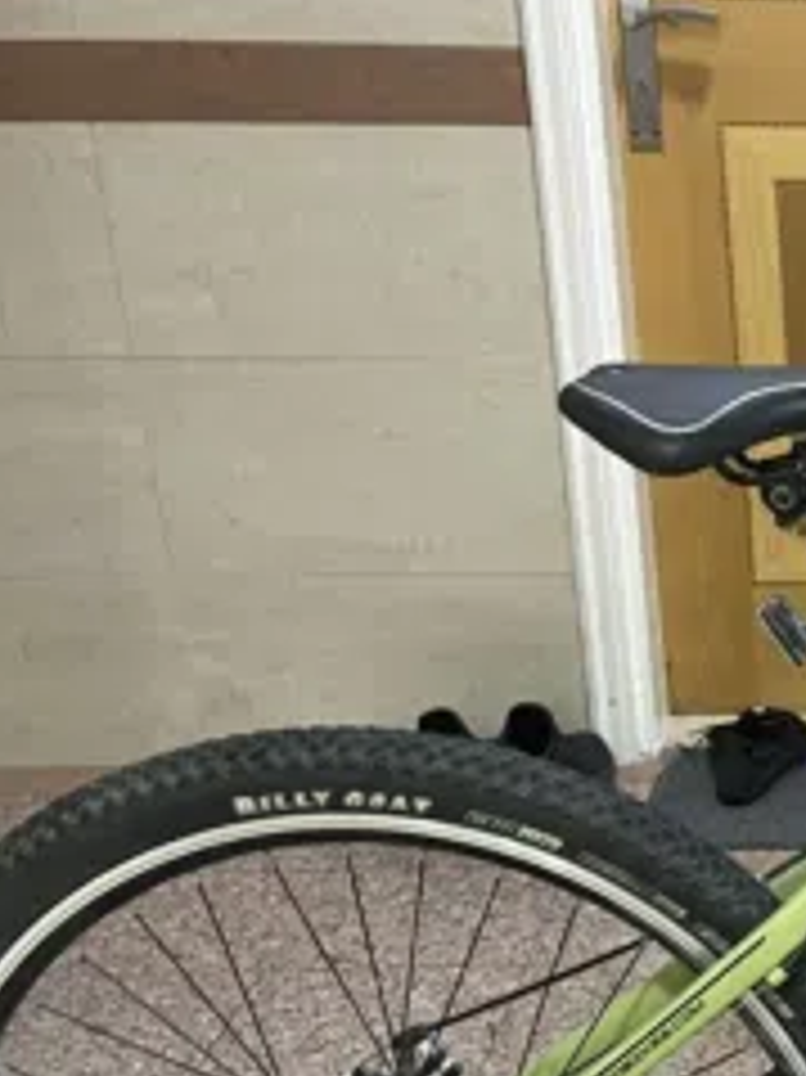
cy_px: 914
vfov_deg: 28.2
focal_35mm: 67
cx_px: 1148
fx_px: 2082
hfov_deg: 19.5
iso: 500
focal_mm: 5.1
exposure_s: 1/33
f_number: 1.6
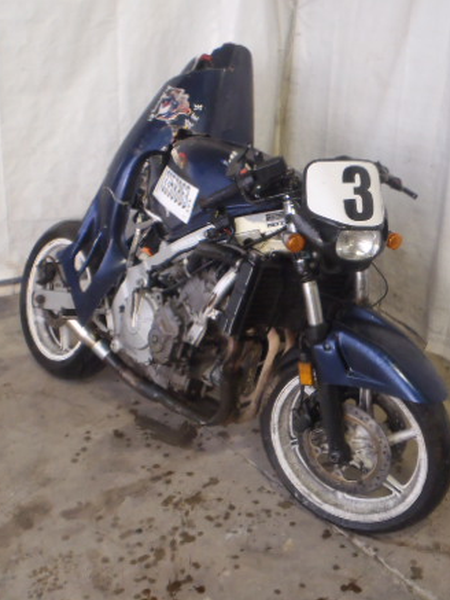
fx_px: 710
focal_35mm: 41
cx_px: 279
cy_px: 272
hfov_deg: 35.0
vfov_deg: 45.7
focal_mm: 5
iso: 200
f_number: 3.5
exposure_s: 1/25
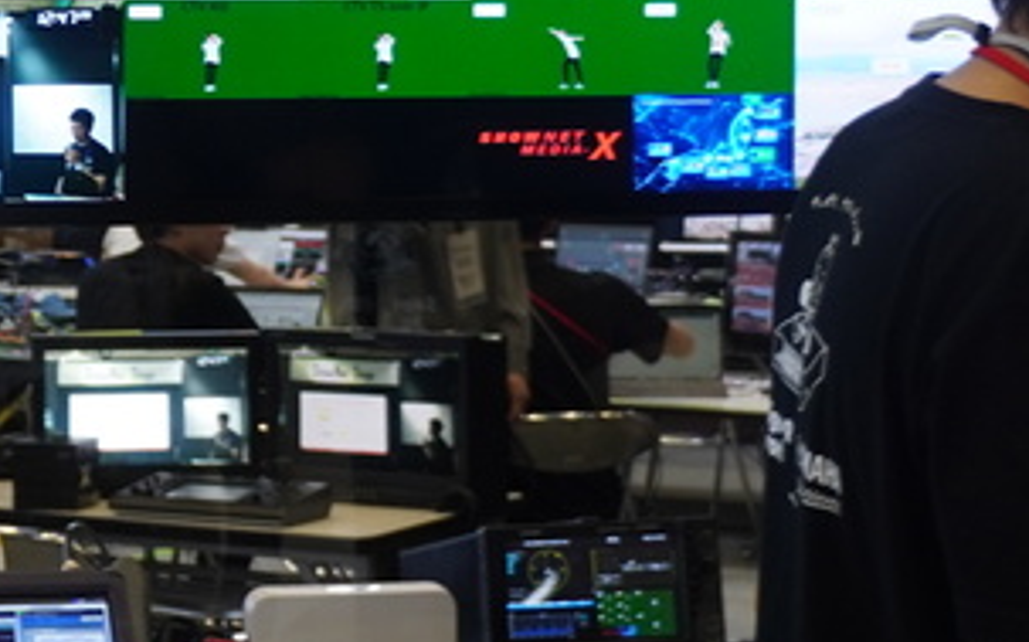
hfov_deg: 18.9
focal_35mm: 109
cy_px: -122
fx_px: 3055
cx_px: 214
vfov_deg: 11.8
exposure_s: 1/30
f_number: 3.5
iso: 250
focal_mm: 18
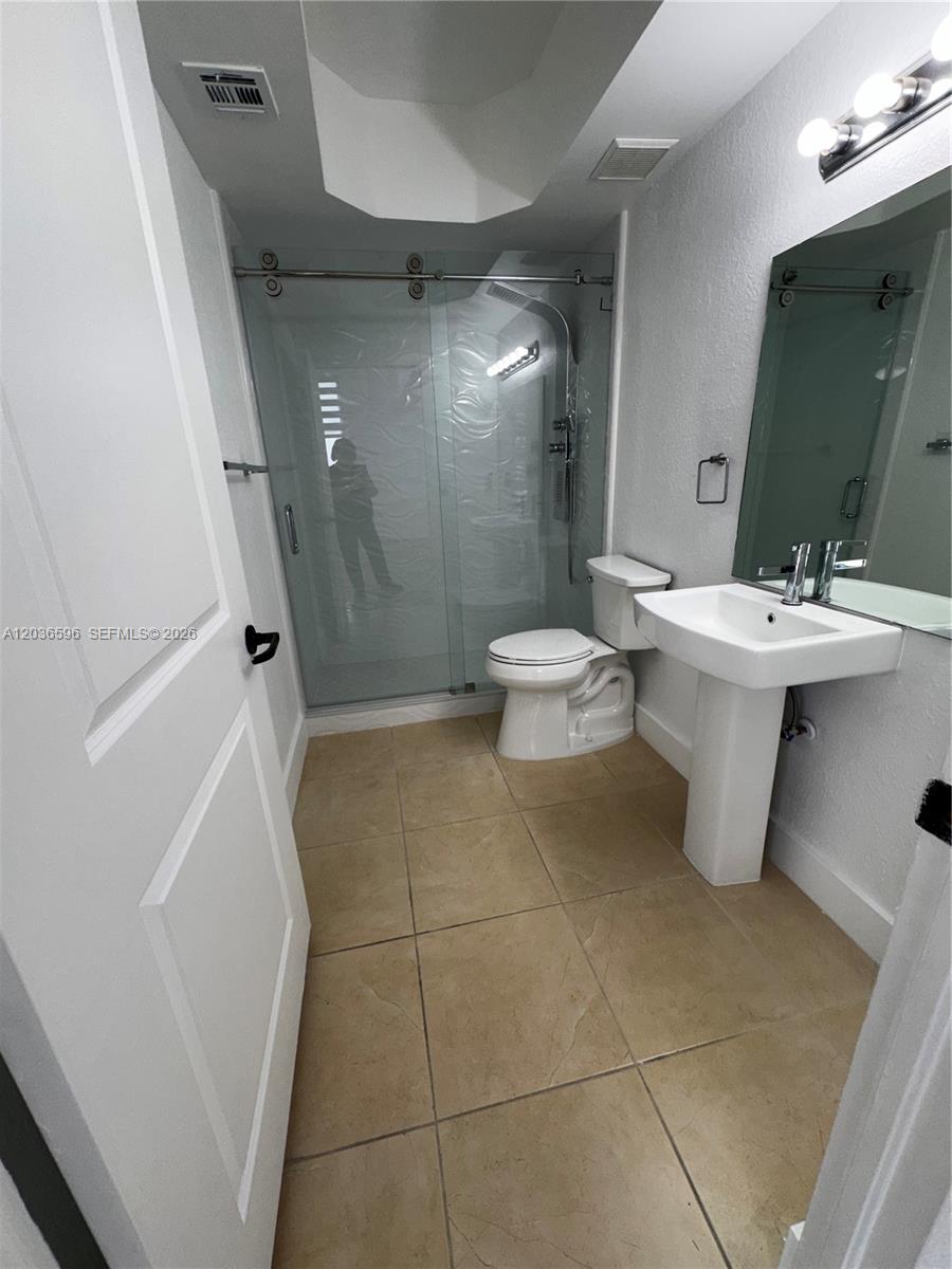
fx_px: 513
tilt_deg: -19.2
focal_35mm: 14
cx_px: 476
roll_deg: +2.2
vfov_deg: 102.1
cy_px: 634
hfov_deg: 85.7
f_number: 2.2
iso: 50
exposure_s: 1/120
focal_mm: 2.22
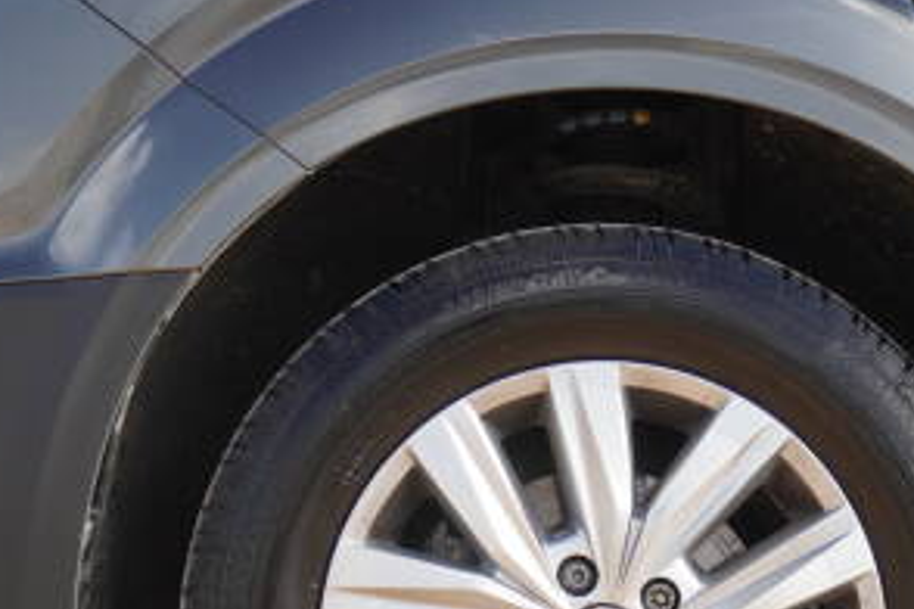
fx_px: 2488
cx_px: 501
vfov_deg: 13.8
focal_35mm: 98
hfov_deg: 20.8
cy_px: 550
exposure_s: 1/200
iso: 160
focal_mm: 30
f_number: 4.5
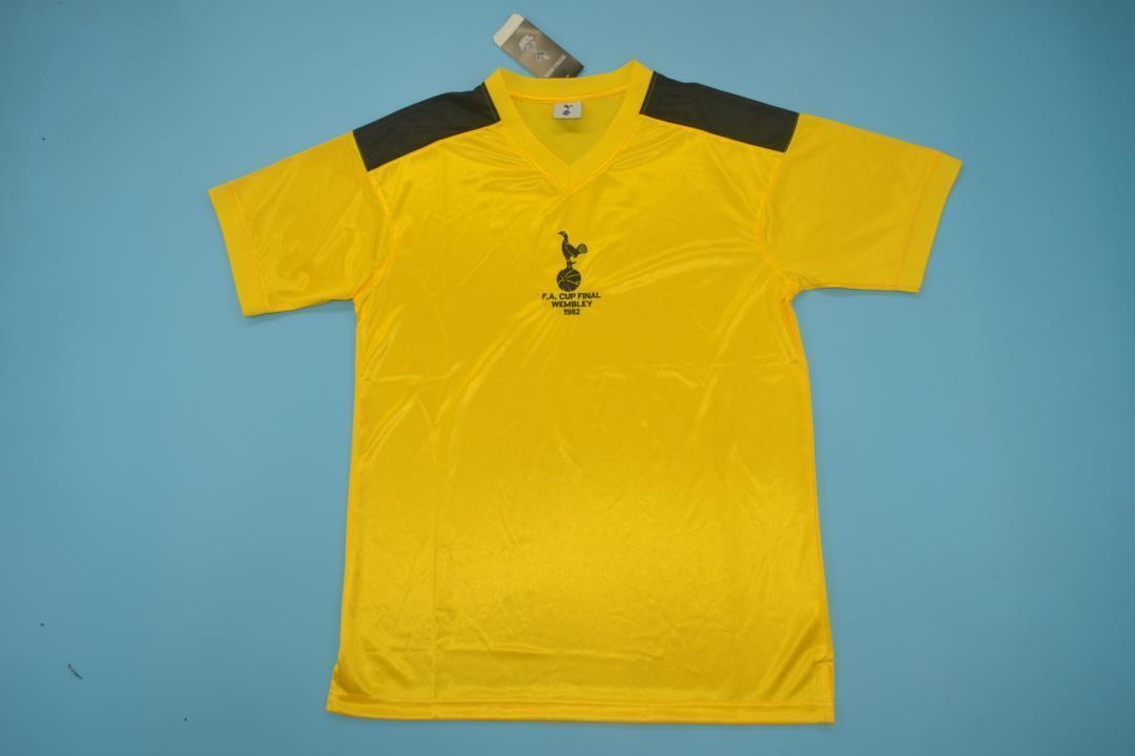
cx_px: 568
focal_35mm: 27
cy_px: 378
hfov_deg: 67.4
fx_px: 851
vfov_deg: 47.9
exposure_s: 1/200
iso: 200
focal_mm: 18
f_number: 4.5
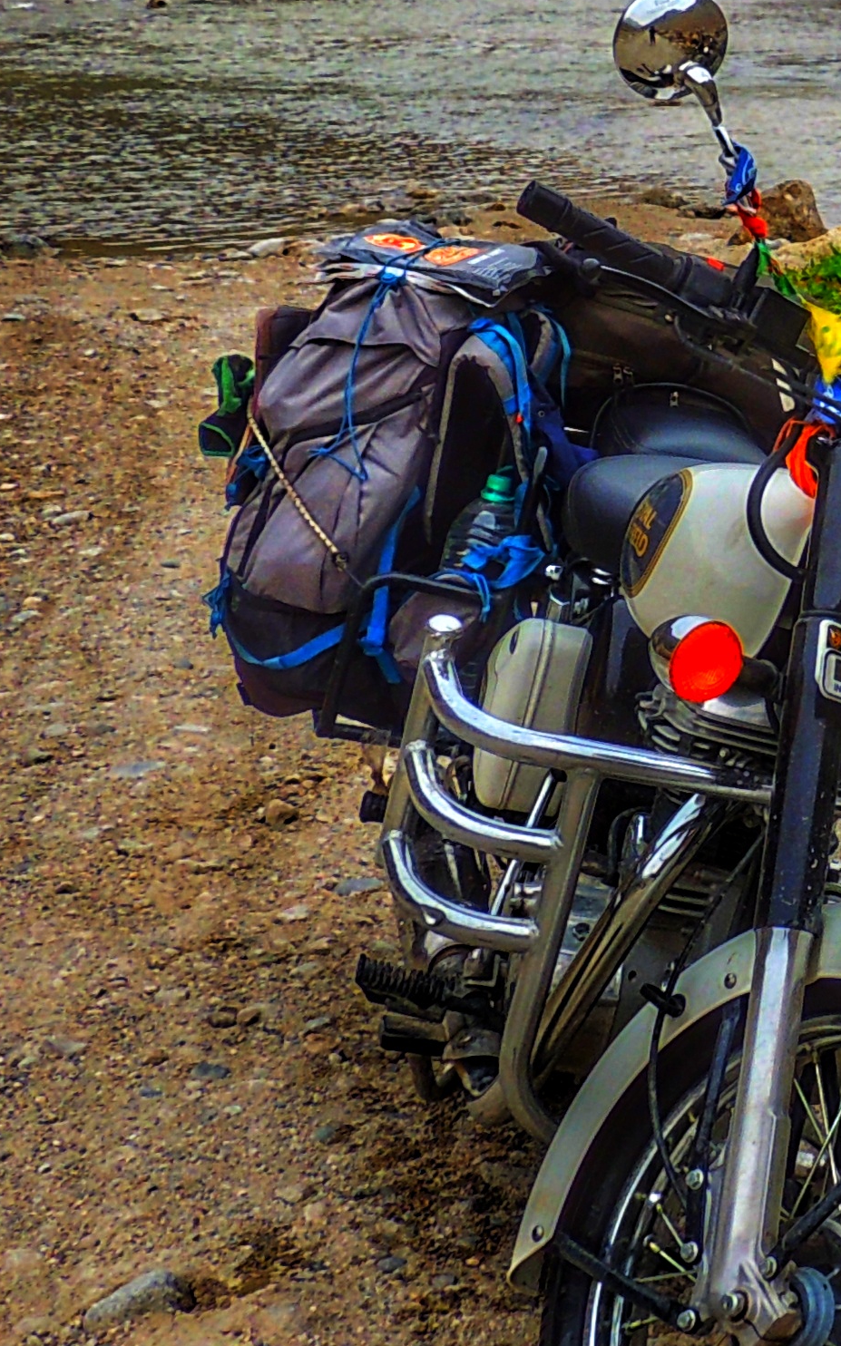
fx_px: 2898
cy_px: 307
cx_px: 1308
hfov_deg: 15.1
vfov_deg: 25.8
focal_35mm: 79
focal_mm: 4.3
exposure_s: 1/250
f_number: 3
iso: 100
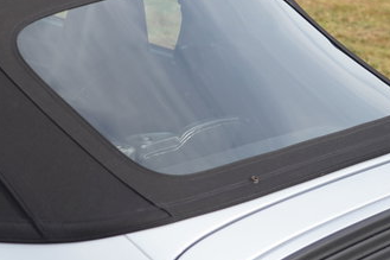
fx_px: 1137
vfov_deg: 13.0
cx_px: 118
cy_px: 50
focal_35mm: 105
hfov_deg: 19.4
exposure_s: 1/400
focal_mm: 45
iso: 100
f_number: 4
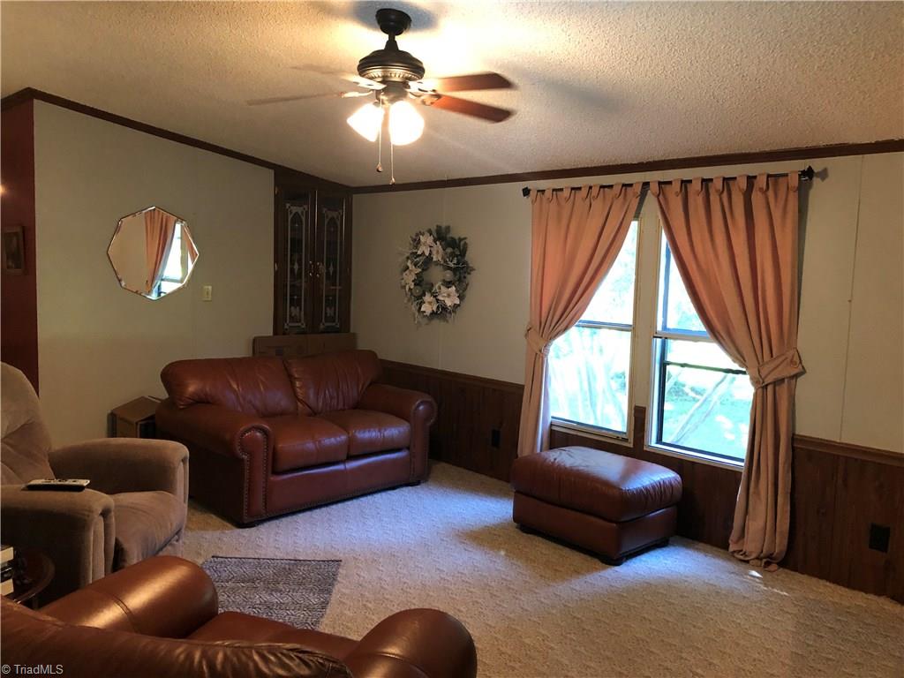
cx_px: 452
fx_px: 731
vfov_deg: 49.7
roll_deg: -1.5
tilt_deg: -5.5
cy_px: 339
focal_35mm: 28
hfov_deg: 63.4
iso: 100
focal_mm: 3.99
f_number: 1.8
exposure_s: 1/15
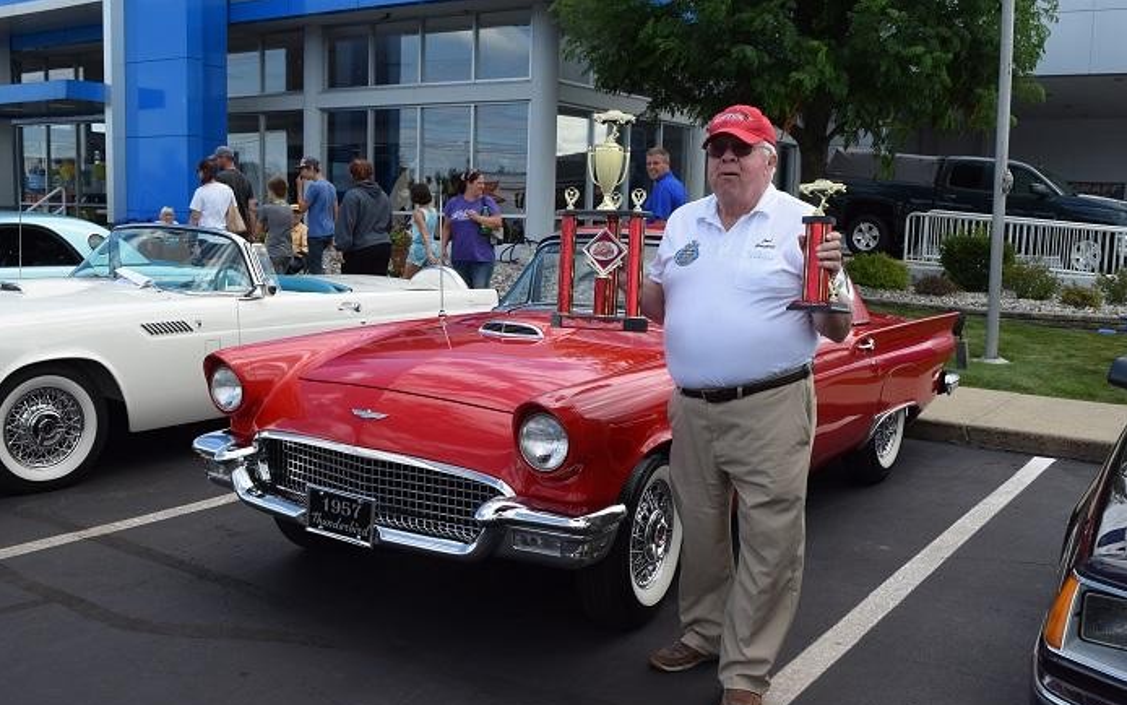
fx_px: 1137
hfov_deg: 52.7
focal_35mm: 37
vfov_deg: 34.4
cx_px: 565
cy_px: 377
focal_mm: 24
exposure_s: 1/320
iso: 200
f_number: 9
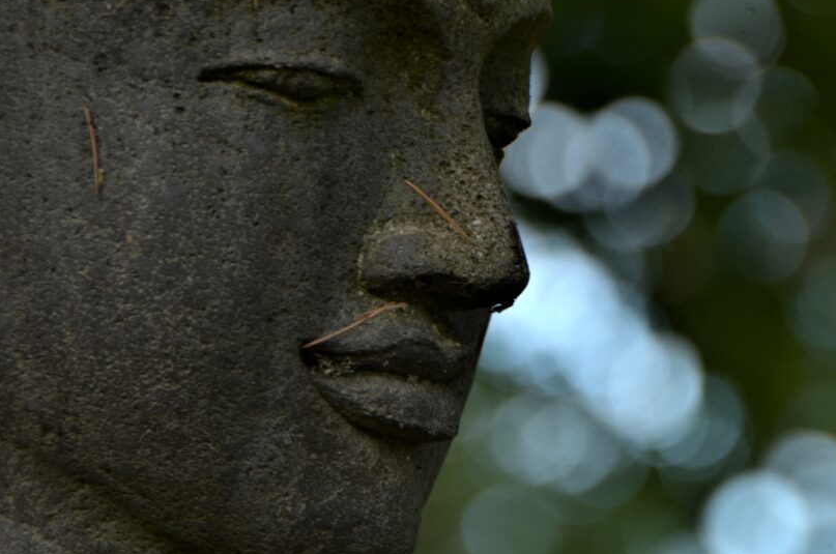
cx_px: 438
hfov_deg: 5.4
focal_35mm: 379
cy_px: 216
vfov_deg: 3.6
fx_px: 8785
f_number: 5.6
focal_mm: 170
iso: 250
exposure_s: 1/160
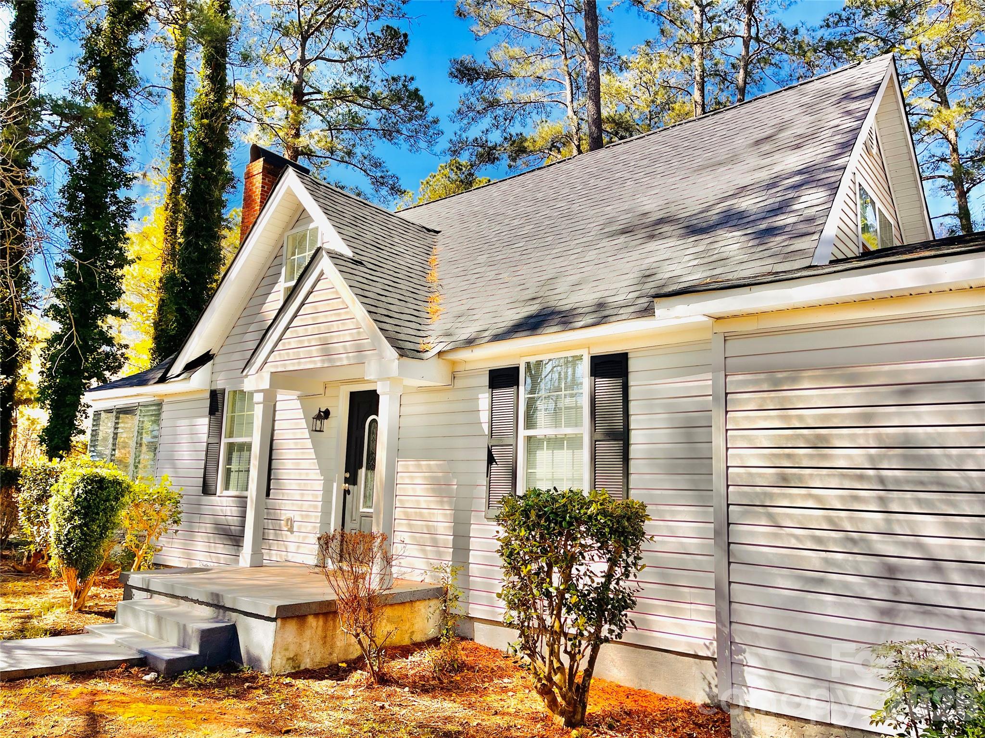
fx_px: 740
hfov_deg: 67.3
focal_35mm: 26
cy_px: 369
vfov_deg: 53.1
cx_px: 492
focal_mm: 5.1
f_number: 1.6
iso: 50
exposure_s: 1/1992
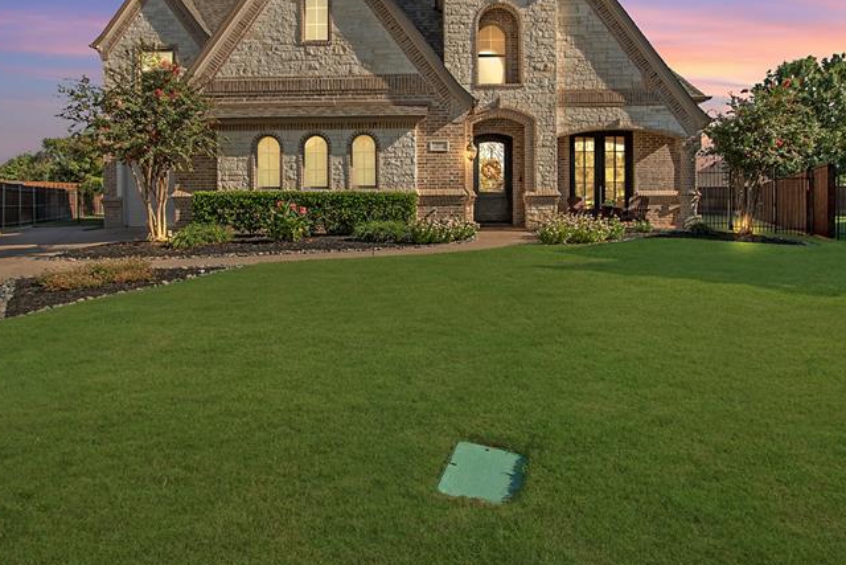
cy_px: 206
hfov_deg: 73.7
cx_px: 427
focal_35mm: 24
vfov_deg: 52.5
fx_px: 564
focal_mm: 10
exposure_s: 1/1600
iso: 100
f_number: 5.6
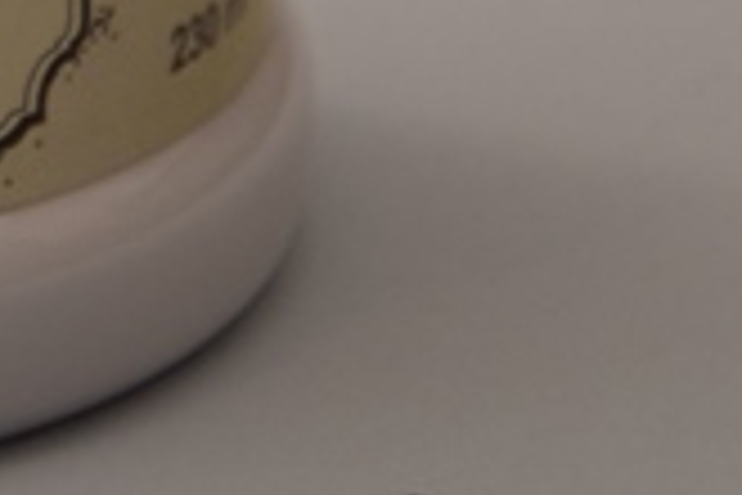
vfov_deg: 2.4
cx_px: -297
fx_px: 11521
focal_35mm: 559
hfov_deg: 3.7
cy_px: -614
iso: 640
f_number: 5.3
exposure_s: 1/60
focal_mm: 80
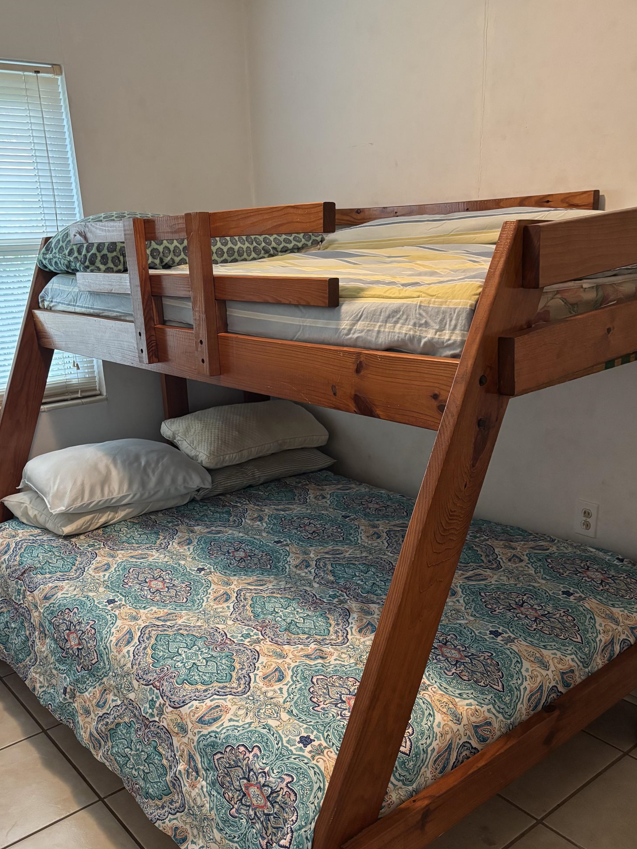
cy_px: 501
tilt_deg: -19.2
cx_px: 287
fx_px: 761
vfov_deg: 58.0
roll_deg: +3.2
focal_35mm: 31
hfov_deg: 45.4
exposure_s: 1/60
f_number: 1.6
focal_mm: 5.96
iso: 400
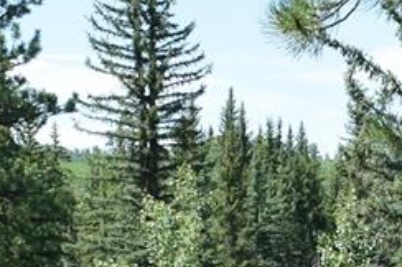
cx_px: 415
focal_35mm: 126
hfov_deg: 15.9
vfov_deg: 10.7
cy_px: 312
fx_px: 1405
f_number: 10
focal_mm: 20
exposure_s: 1/320
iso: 400
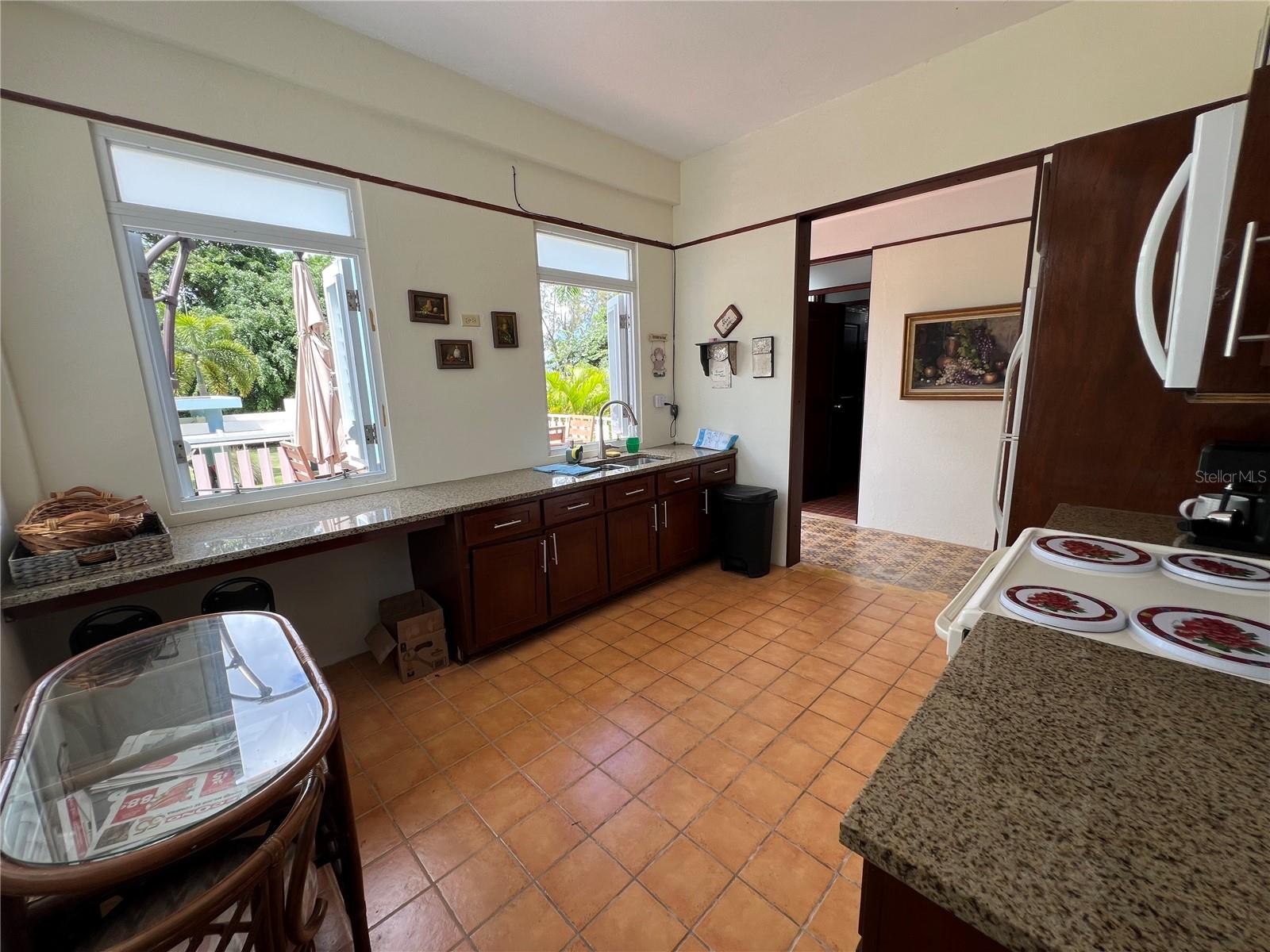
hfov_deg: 106.2
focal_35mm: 13
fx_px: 477
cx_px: 635
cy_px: 476
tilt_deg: -10.7
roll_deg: +2.1
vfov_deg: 89.9
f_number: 1.8
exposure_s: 1/136
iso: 32
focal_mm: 1.57
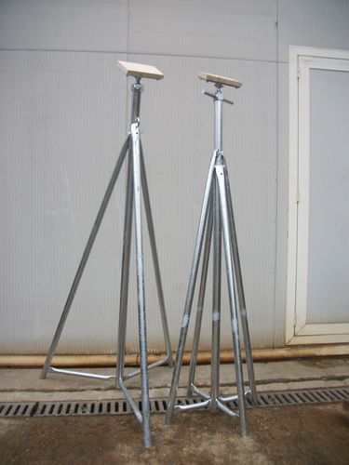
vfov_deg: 56.8
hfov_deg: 44.2
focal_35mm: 32
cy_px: 232
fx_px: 430
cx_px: 174
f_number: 2.9
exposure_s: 1/60
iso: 80
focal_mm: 5.7
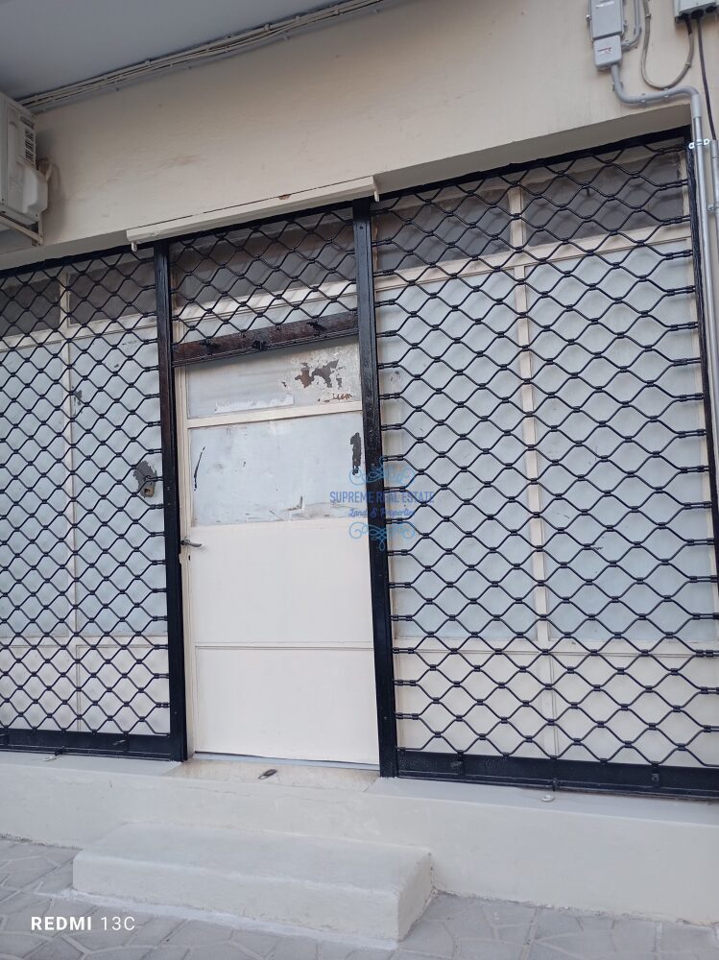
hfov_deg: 49.7
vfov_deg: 63.5
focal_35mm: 28
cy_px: 480
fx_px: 776
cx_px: 360
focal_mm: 4.27
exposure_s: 1/50
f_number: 1.8
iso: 266
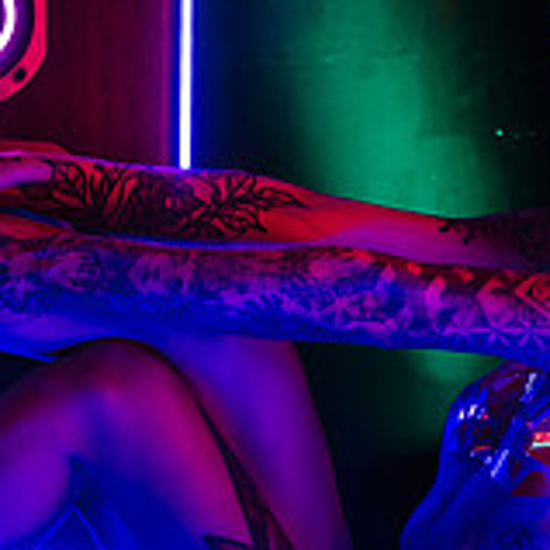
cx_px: 136
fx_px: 1816
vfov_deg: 17.1
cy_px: 451
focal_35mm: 101
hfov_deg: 17.1
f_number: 4
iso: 400
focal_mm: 39.6
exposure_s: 1/125
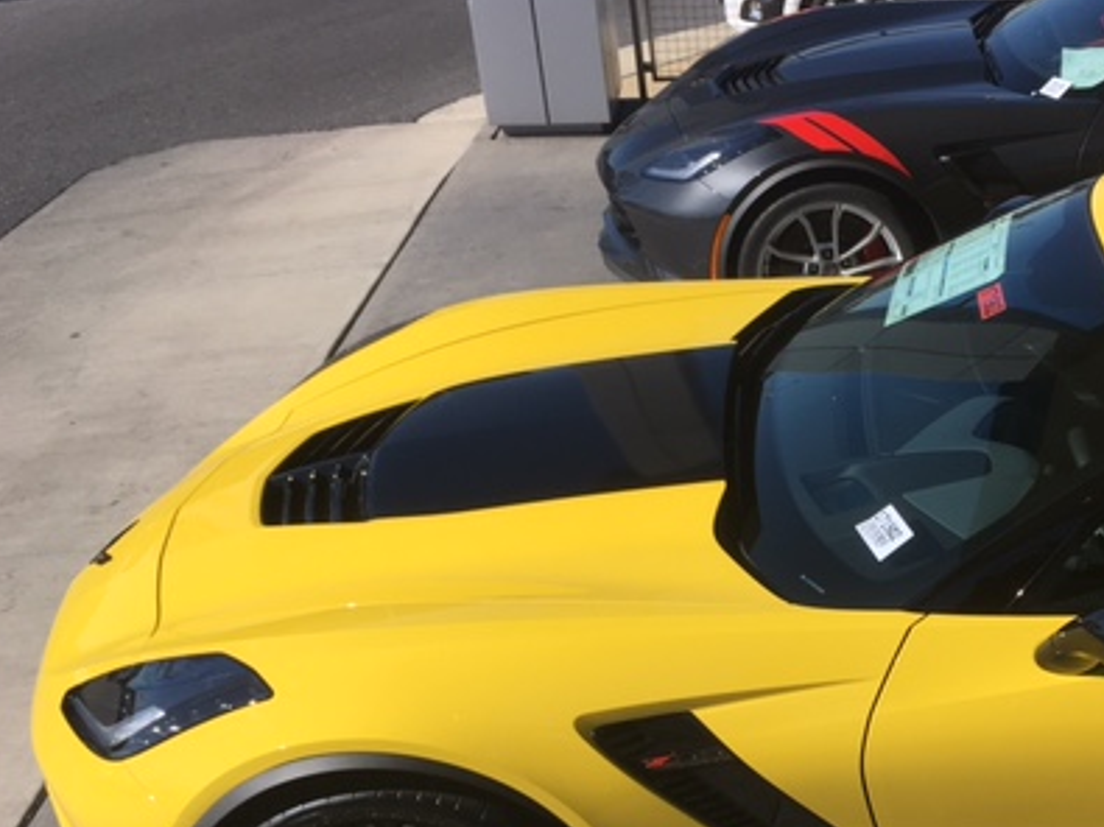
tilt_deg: -37.1
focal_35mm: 47
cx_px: 850
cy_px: 617
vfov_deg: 30.4
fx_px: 1499
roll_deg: +2.1
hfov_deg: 39.2
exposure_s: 1/2404
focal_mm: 4.15
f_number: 2.2
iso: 25
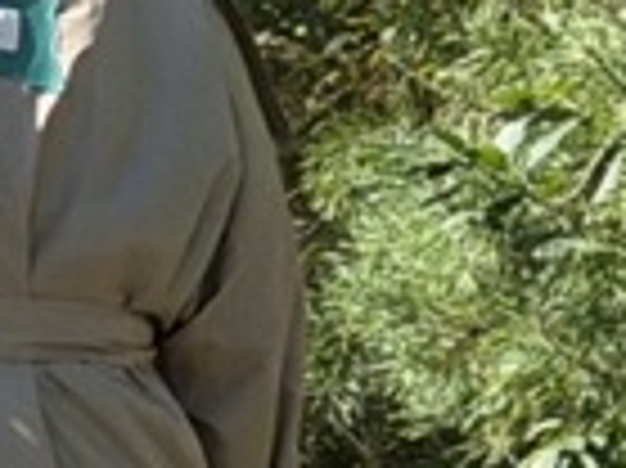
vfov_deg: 4.2
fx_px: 6378
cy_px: 504
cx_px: -1509
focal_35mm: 353
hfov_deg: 5.2
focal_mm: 6.76
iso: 100
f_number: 1.78
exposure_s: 1/2146
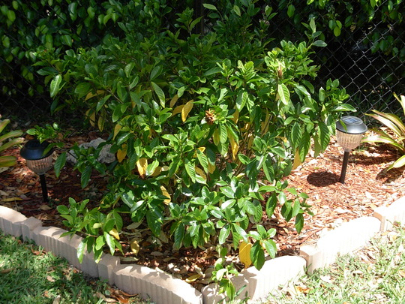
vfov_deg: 25.2
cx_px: 202
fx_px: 679
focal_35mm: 58
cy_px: 152
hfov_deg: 33.2
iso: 79
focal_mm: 9.5
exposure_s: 1/313
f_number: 3.3
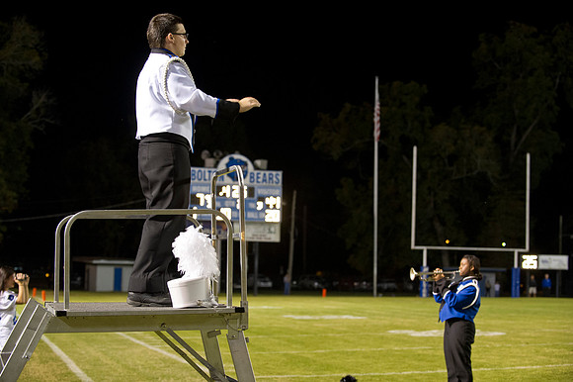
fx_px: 1113
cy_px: 191
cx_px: 286
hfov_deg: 28.9
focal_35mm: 70
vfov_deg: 19.4
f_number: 3.2
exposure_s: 1/125
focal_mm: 70
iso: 3200
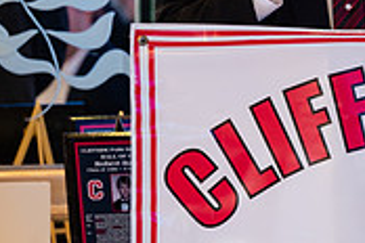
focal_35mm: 452
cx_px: 489
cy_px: -6
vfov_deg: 3.0
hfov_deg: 4.5
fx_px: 4582
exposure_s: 1/125
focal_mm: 135
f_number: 3.2
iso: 1250
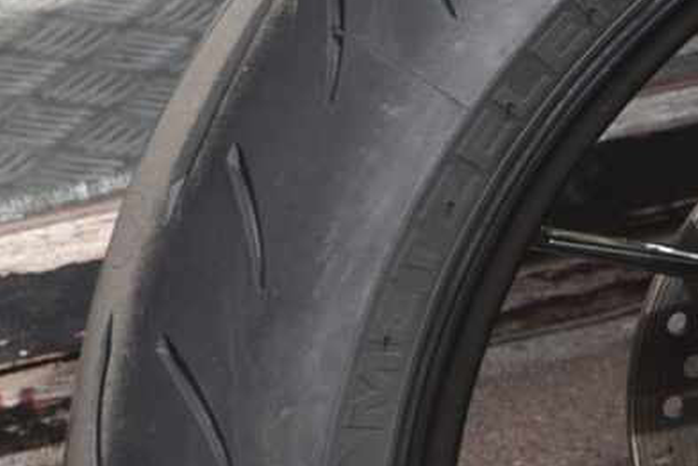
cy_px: -574
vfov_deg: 4.3
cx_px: 2226
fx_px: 6090
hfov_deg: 6.0
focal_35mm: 314
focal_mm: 48
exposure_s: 1/160
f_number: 6.3
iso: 100
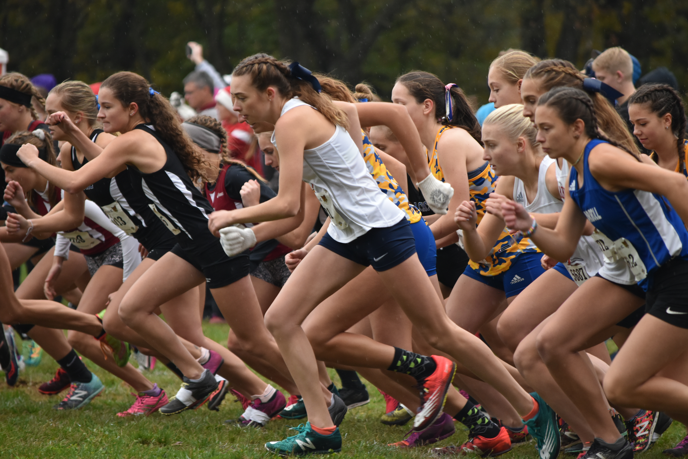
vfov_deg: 4.2
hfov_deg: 6.2
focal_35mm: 330
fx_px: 6306
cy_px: 230
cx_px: 344
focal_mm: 220
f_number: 5.3
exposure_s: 1/500
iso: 900
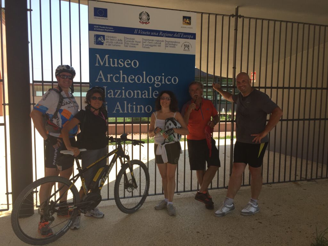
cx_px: 164
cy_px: 123
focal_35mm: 29
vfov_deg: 48.2
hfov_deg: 61.7
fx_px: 275
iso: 32
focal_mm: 4.15
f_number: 2.2
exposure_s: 1/719
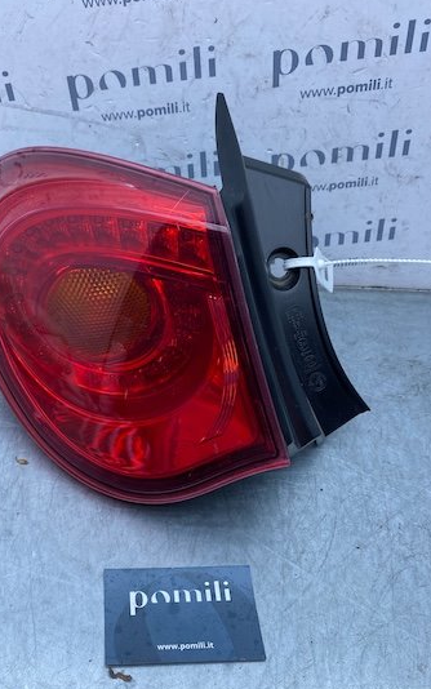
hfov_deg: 38.0
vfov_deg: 57.9
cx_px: 151
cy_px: 396
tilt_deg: -45.5
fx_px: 620
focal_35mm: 33
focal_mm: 4.25
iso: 32
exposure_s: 1/871
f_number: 1.8
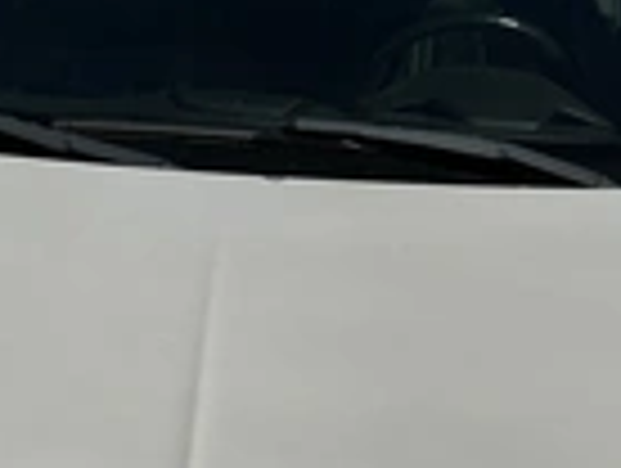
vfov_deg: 17.6
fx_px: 1456
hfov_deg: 24.0
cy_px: 522
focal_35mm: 81
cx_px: 212
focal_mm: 3
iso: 25
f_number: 1.8
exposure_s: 1/8621
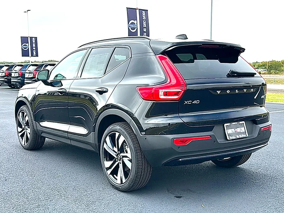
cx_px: 144
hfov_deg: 49.0
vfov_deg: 37.7
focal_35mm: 38
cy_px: 108
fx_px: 312
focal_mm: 6.86
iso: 80
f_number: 1.78
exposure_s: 1/1757
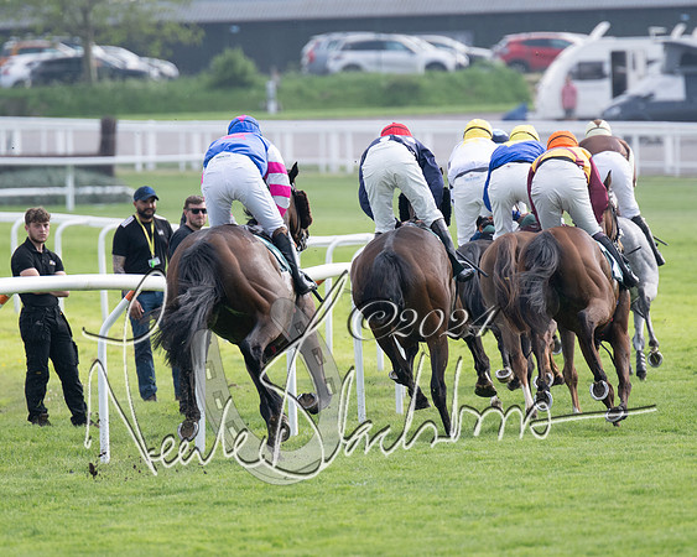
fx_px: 9845
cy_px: 280
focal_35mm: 477
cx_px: 370
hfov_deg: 4.1
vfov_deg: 3.2
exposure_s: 1/1250
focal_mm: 270
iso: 400
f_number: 4
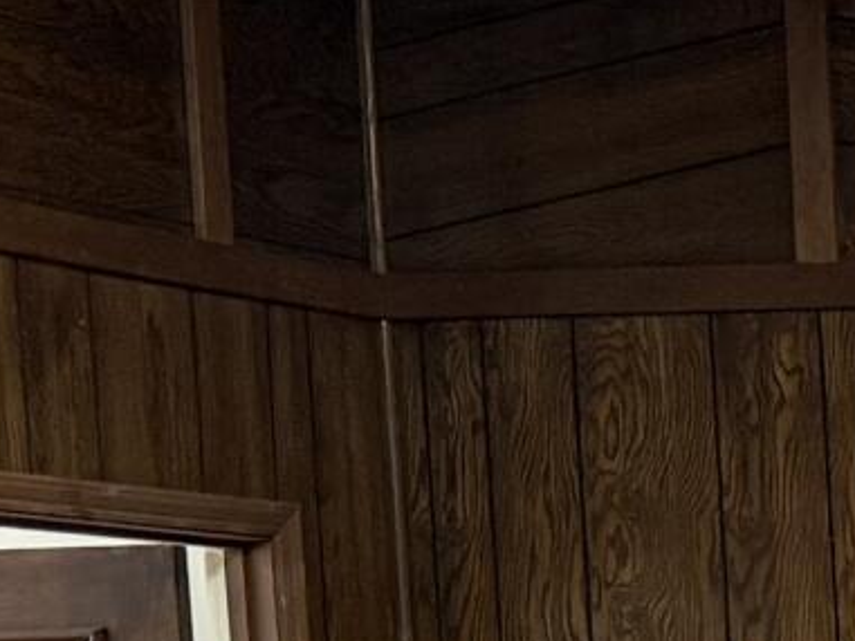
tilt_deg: -6.2
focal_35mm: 189
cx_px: 2397
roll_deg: +0.7
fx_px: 4670
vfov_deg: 7.5
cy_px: 1401
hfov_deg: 8.9
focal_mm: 6.76
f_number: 1.78
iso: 200
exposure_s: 1/60
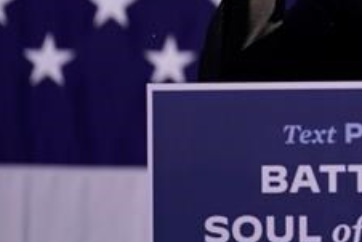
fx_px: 5413
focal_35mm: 538
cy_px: -79
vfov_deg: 2.6
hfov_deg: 3.8
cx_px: 434
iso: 100
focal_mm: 187
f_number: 2.8
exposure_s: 1/2000
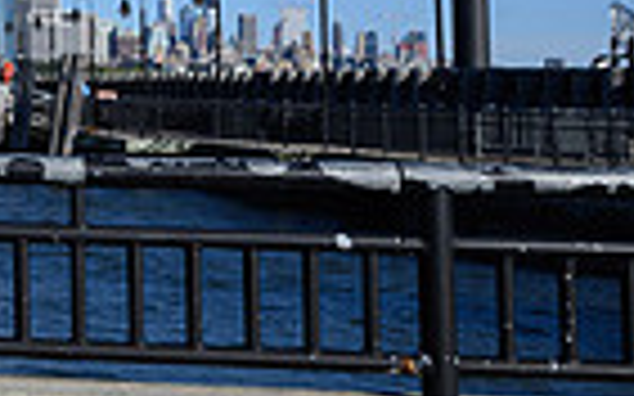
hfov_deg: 16.2
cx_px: -612
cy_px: -25
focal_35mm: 101
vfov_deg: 12.7
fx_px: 1744
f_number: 5.6
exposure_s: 1/500
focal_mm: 24
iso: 64
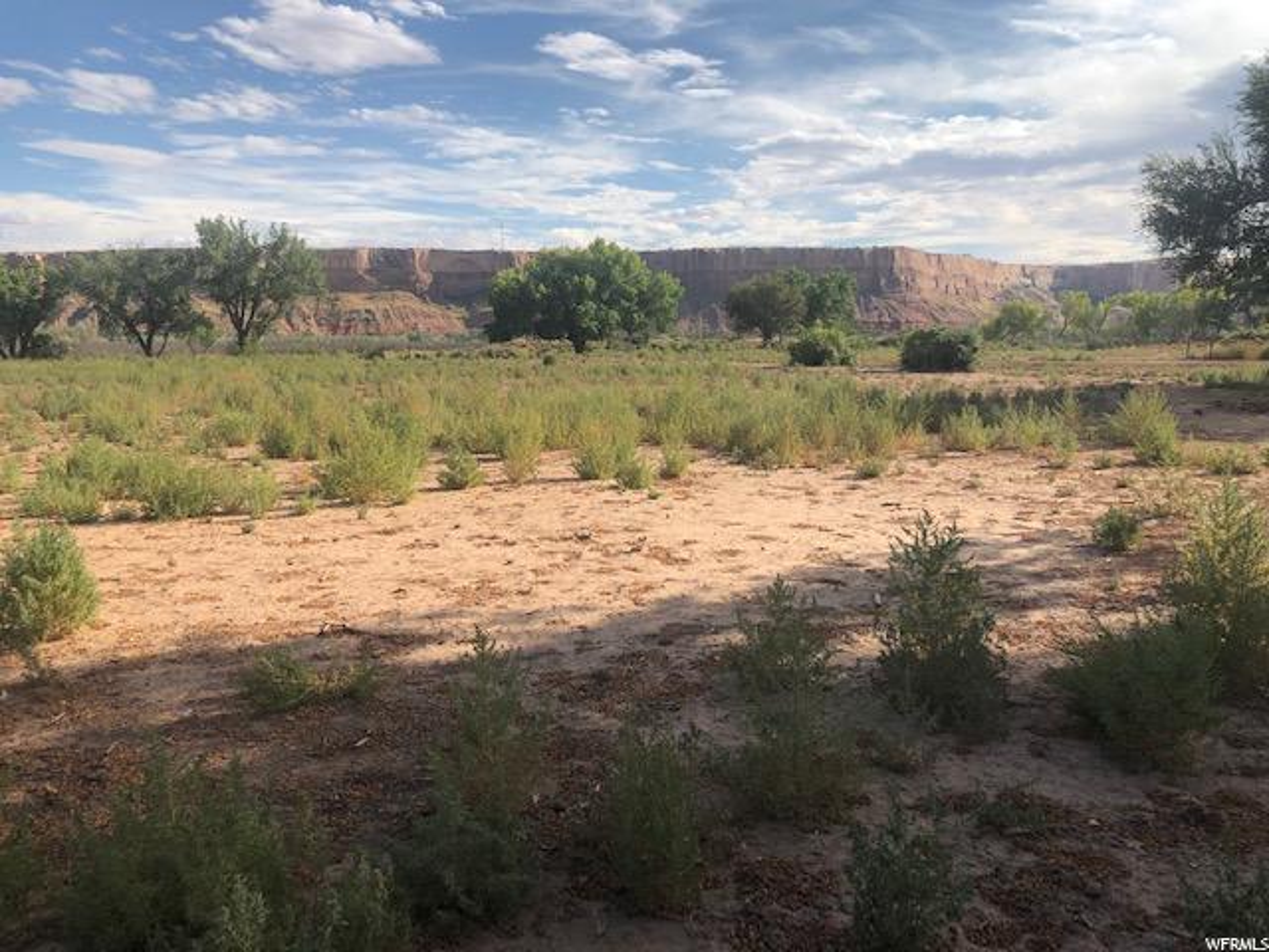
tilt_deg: -7.9
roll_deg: +0.6
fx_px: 1026
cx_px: 634
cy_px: 476
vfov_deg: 49.7
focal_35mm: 28
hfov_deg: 63.4
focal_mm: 3.99
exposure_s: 1/1845
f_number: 1.8
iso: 20
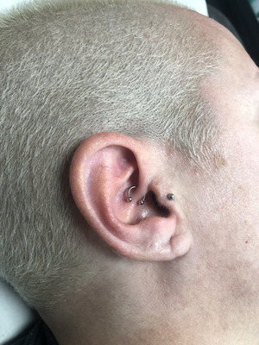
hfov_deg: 49.7
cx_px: 130
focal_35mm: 28
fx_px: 279
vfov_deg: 63.4
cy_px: 172
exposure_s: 1/33
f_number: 1.8
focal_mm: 3.99
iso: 40
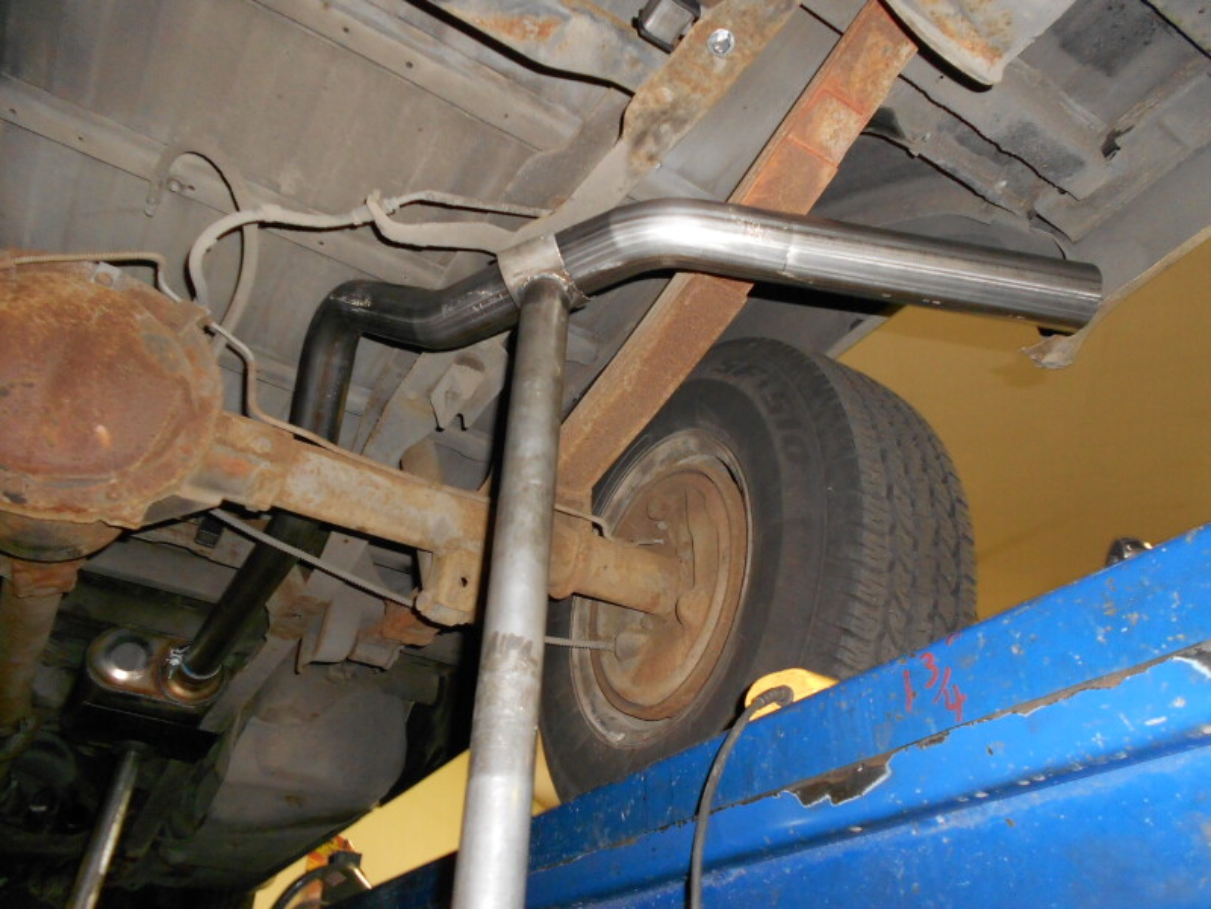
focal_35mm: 26
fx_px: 910
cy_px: 454
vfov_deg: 53.1
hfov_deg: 67.3
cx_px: 606
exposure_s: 1/25
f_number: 3.2
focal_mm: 4.6
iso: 250
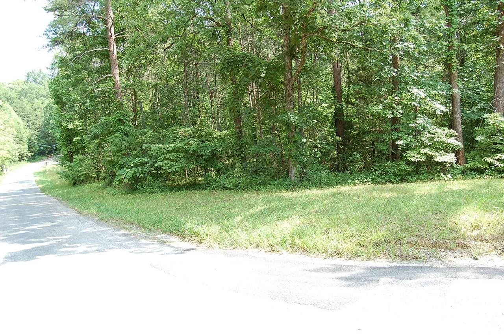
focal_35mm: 27
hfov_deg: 67.4
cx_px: 252
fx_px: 378
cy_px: 168
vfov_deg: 47.8
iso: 200
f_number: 5
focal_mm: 18
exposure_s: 1/100
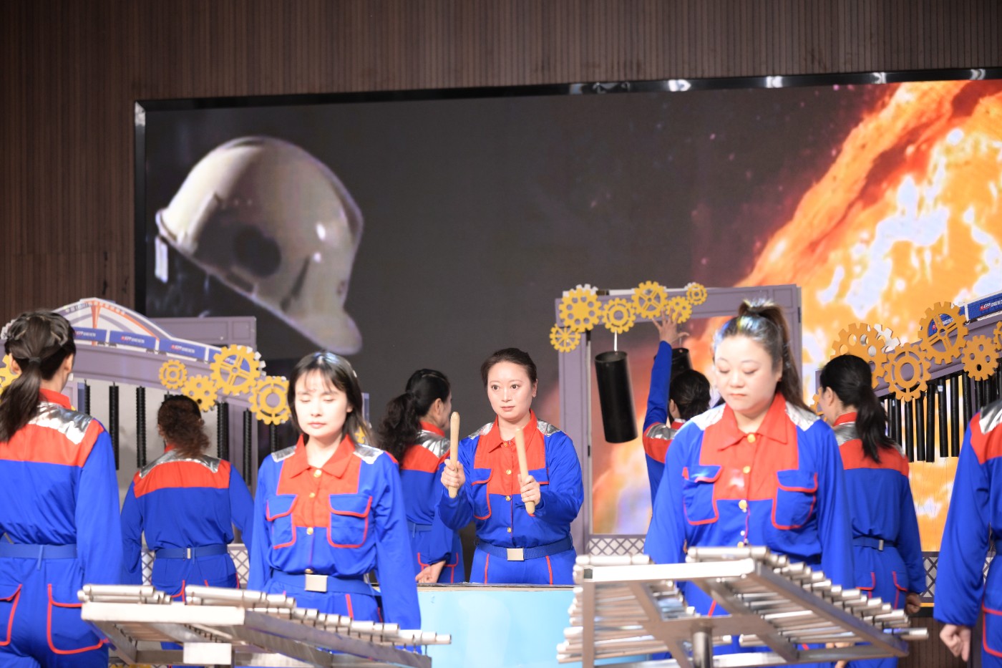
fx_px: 3339
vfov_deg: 11.4
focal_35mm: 120
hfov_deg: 17.1
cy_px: 334
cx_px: 501
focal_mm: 120
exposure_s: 1/125
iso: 720
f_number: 4
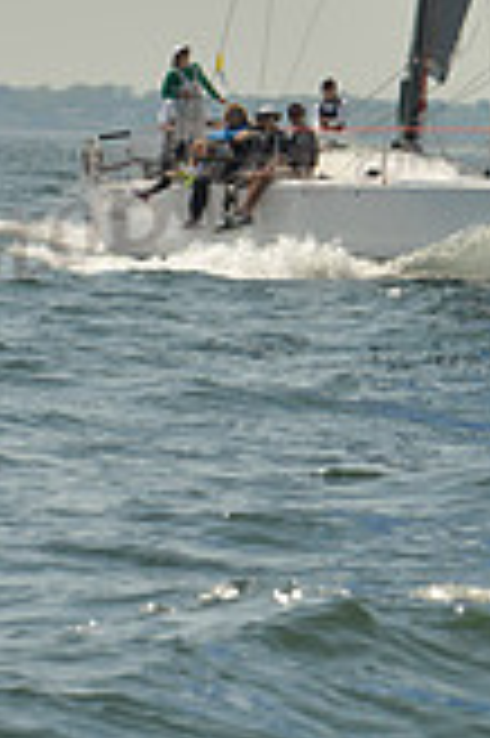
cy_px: -540
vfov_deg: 5.0
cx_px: 686
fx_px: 8408
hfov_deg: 3.3
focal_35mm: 411
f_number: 9
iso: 200
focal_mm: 116
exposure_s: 1/1250
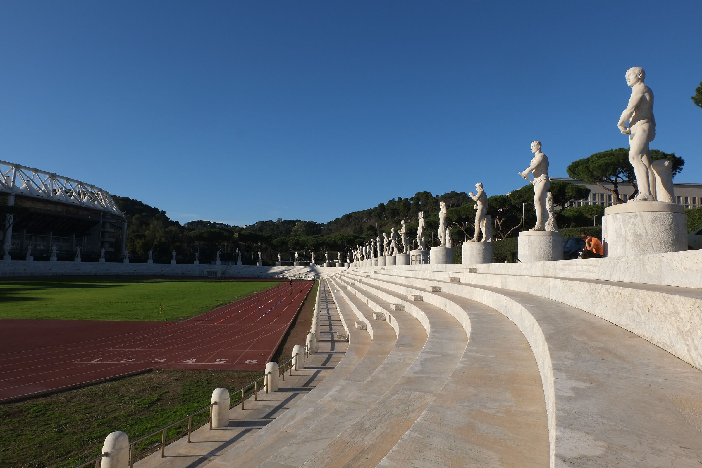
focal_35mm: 24
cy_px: 234
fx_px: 468
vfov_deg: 53.1
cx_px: 351
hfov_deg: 73.7
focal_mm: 16
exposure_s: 1/500
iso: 400
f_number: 13
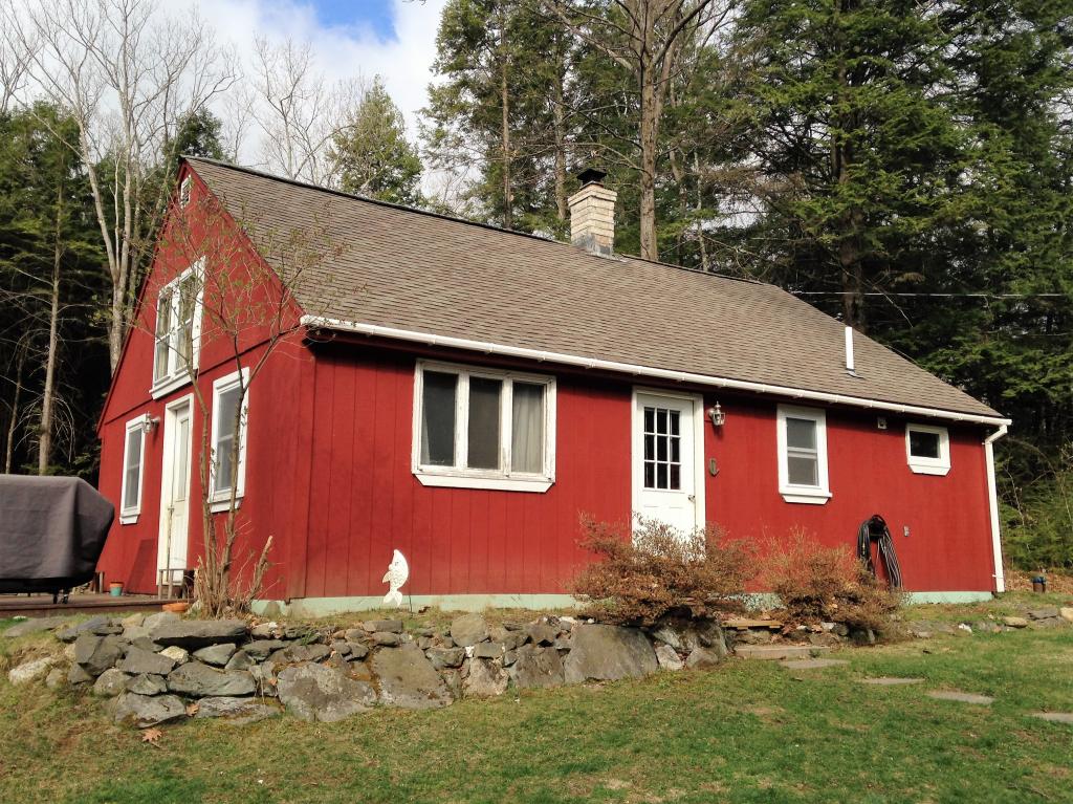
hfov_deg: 55.4
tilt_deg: +9.4
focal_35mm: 33
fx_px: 1022
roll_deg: +1.4
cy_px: 402
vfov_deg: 42.9
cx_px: 536
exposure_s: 1/874
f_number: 2.4
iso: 50
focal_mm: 4.12
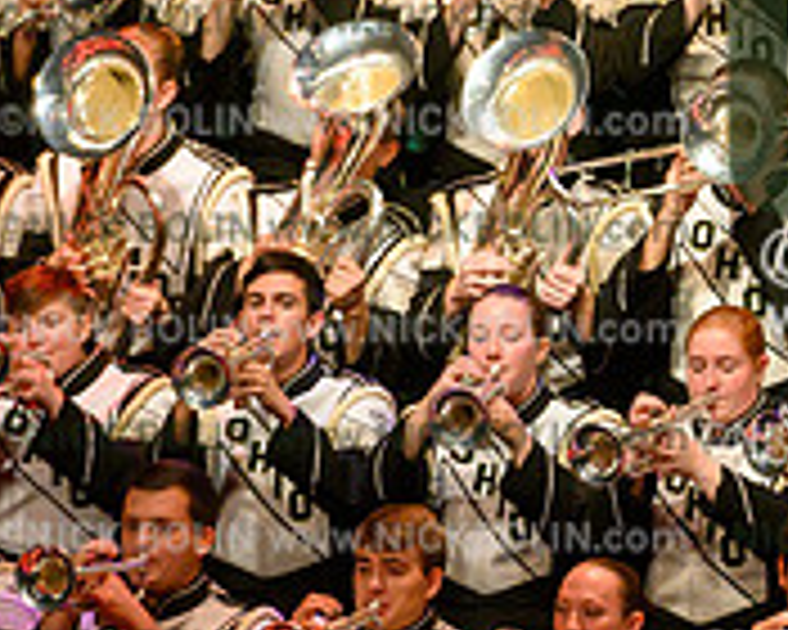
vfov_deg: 2.5
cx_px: 1045
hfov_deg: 3.1
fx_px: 14483
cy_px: 124
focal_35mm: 621
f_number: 4
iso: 5000
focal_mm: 200
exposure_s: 1/500
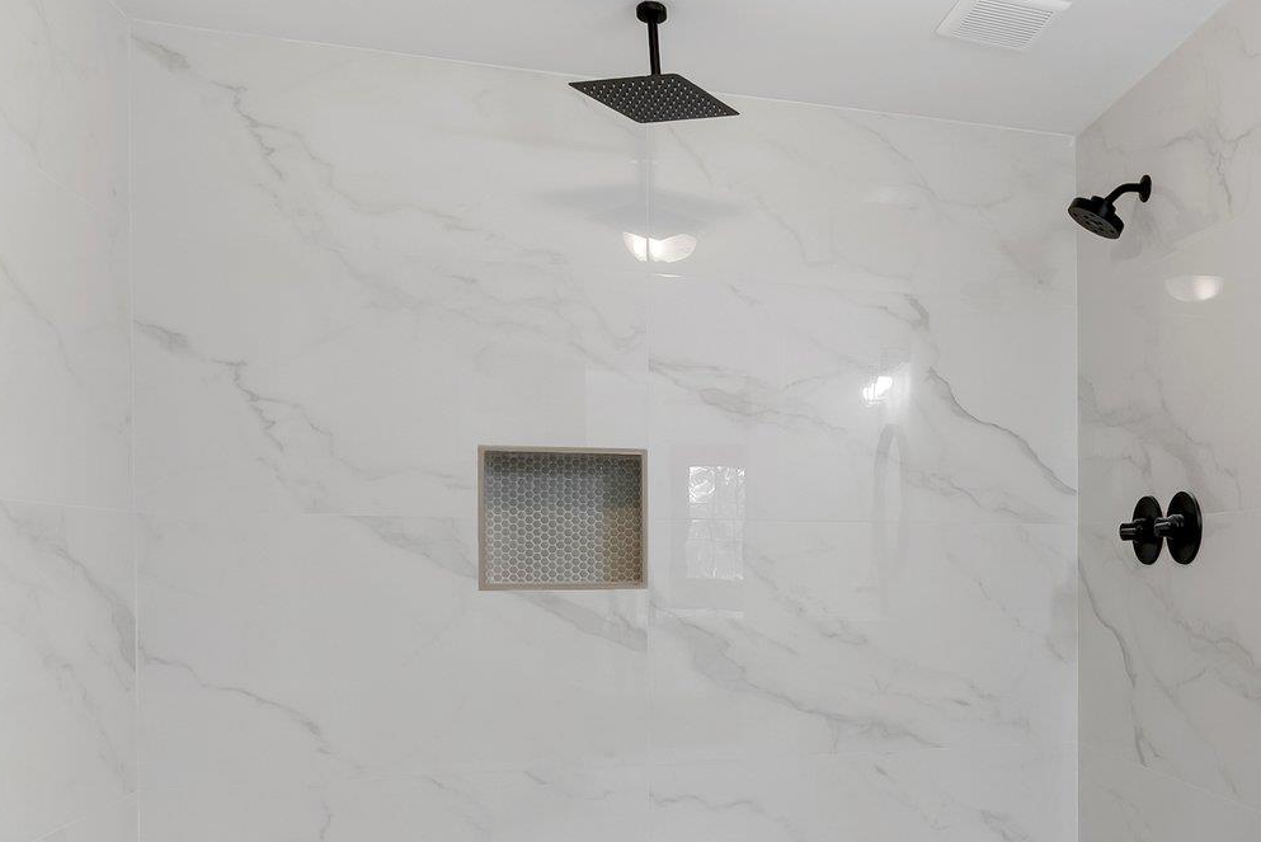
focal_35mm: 33
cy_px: 573
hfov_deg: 52.8
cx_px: 1041
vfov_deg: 39.5
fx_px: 1156
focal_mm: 16
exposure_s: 1/15
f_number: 8
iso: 100
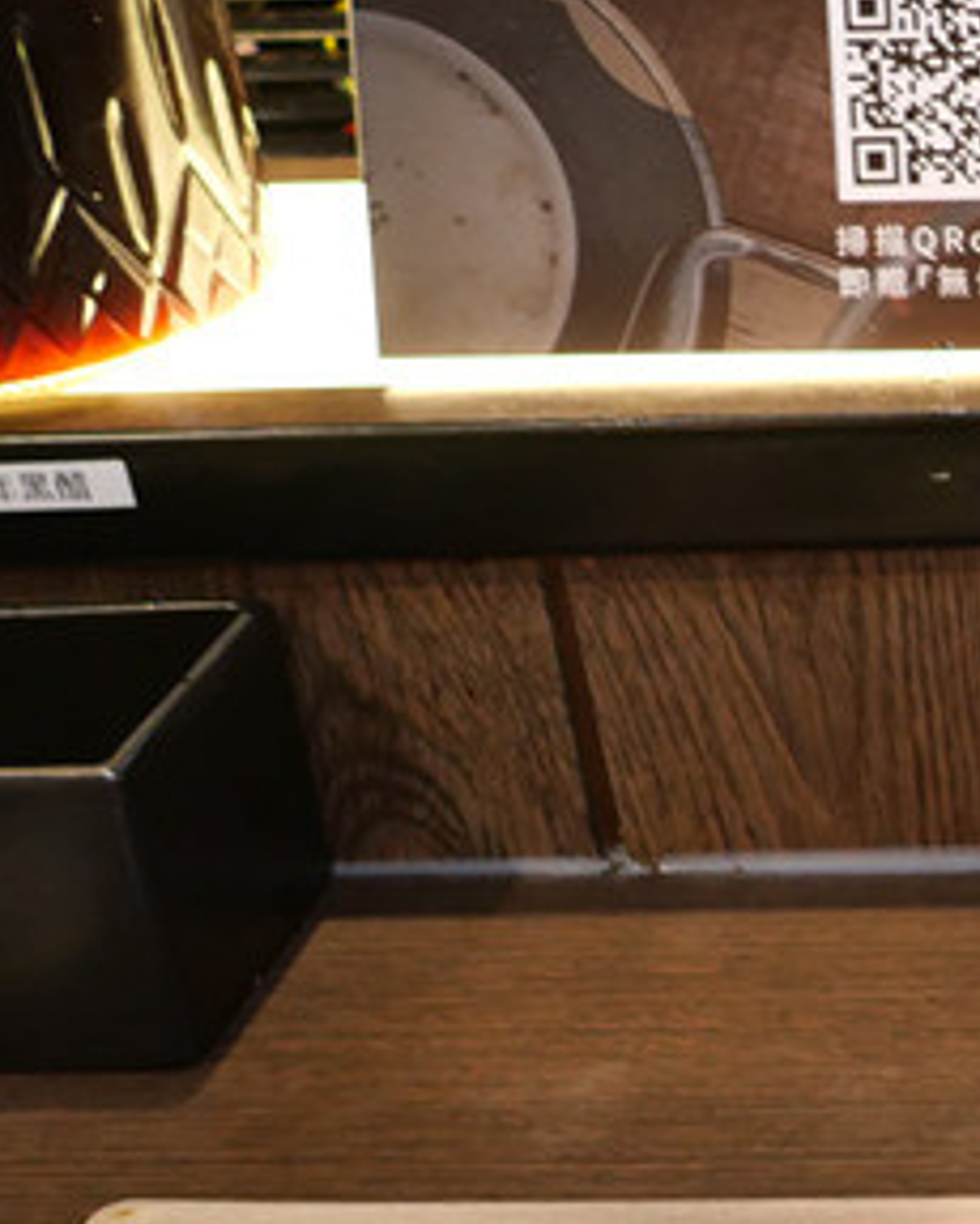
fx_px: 3694
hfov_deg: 13.4
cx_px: 1824
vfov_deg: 18.7
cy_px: 810
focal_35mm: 102
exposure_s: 1/60
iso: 800
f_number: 1.7
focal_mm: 15
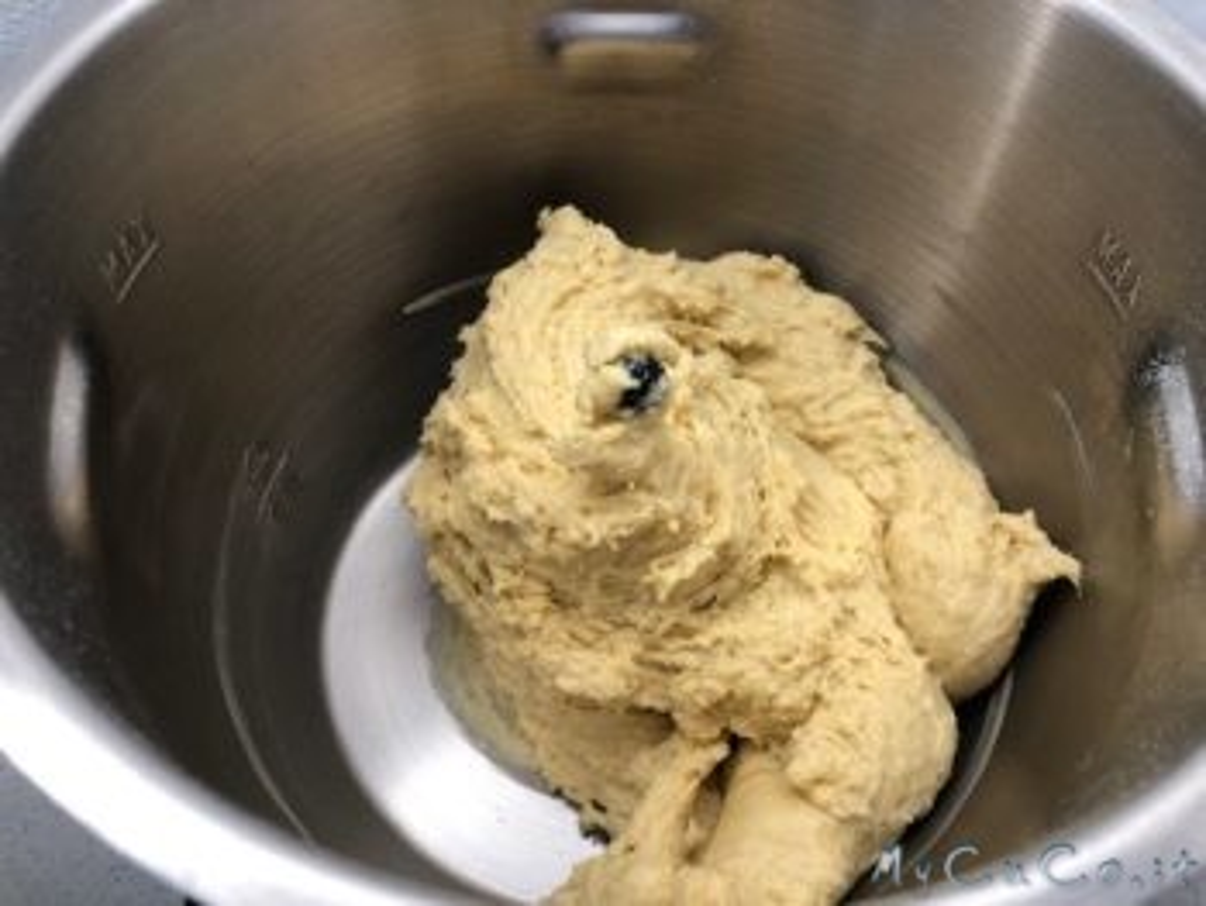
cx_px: 603
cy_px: 453
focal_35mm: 28
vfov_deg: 49.8
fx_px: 976
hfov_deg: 63.4
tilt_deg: -55.5
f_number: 1.8
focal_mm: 4
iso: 25
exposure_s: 1/50
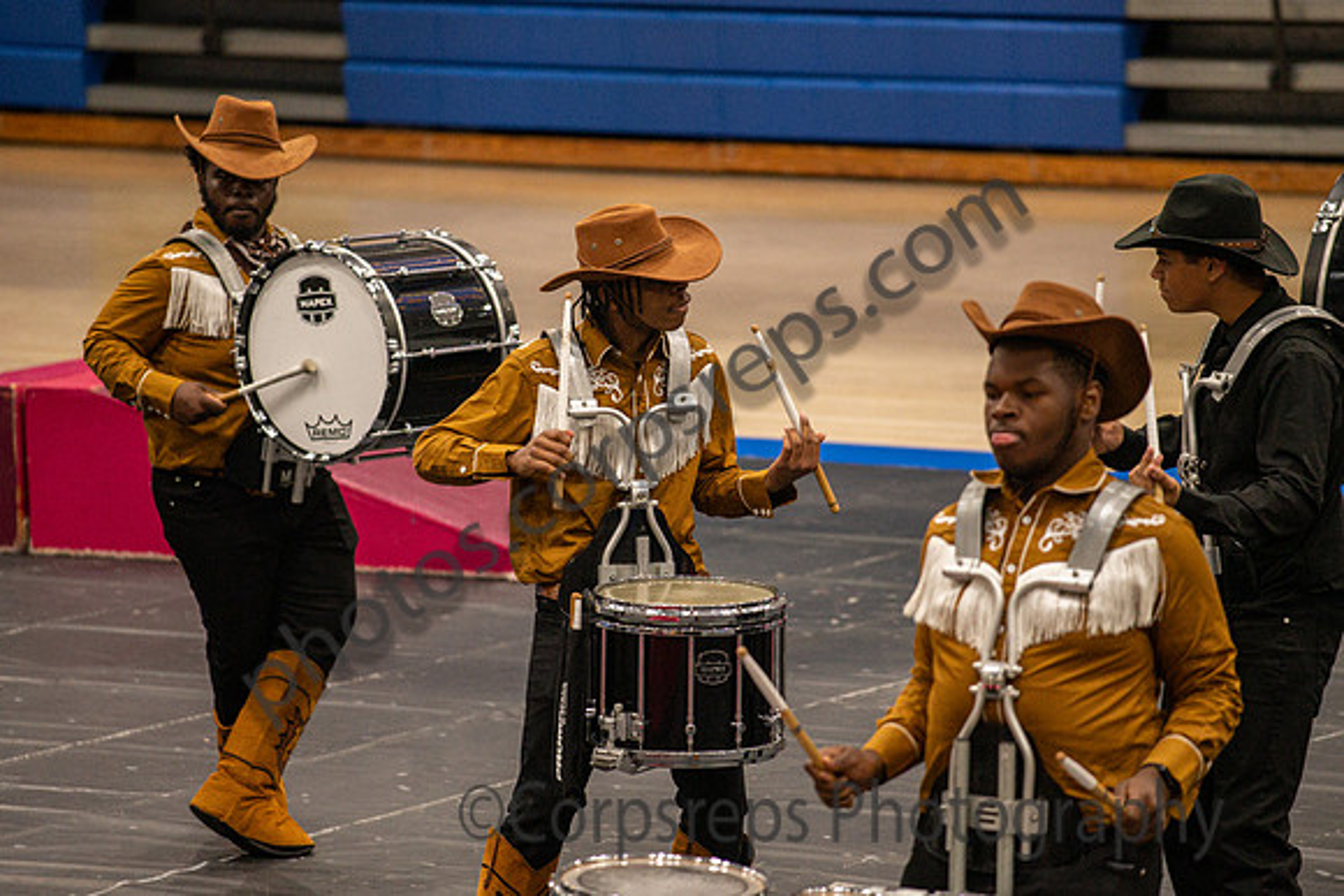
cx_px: 661
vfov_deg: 5.6
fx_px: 9217
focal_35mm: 247
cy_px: 425
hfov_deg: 8.3
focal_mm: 200
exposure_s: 1/500
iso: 5000
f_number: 4
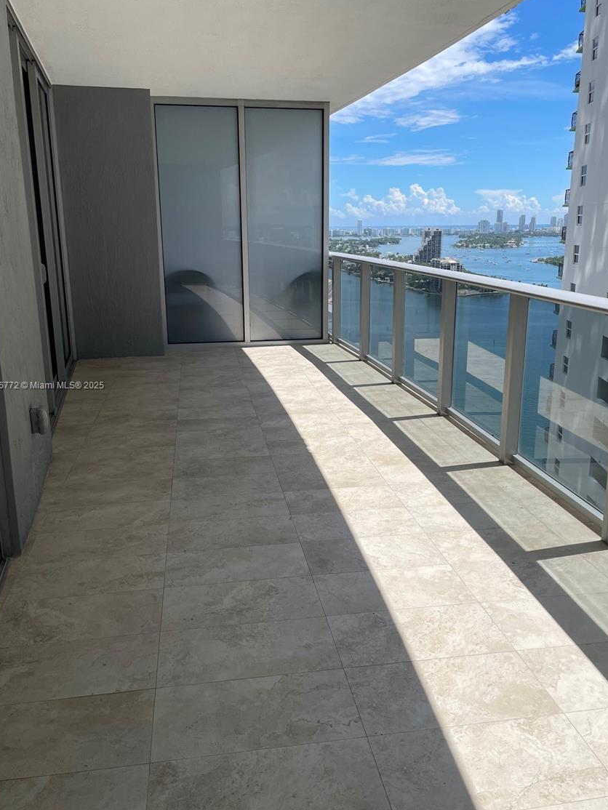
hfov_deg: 49.8
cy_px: 386
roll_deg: +0.8
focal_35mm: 28
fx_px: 655
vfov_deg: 63.4
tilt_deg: -13.1
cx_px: 298
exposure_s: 1/4000
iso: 32
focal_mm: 4.2
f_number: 1.6
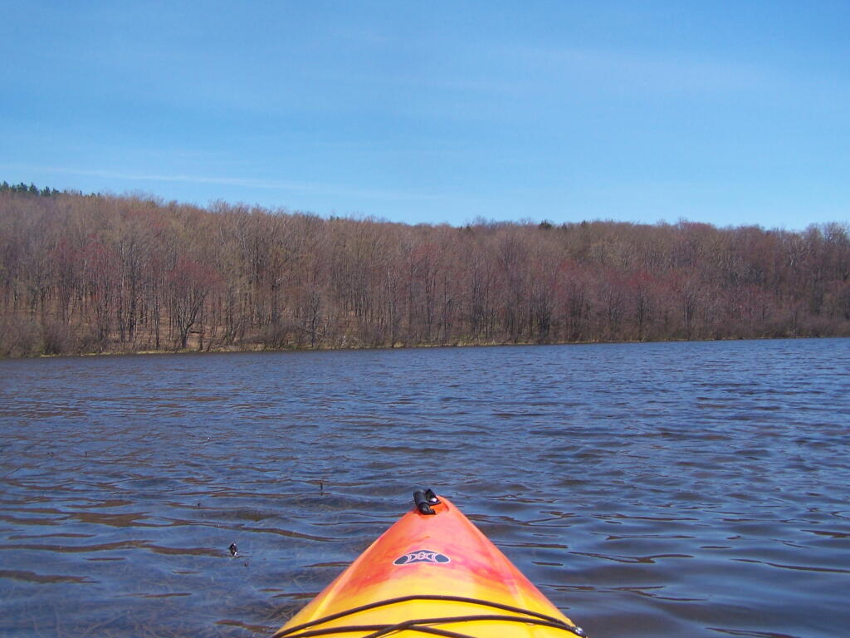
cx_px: 425
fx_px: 933
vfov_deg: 37.7
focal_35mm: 38
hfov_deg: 49.0
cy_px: 319
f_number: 4
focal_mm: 6.3
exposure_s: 1/800
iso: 80
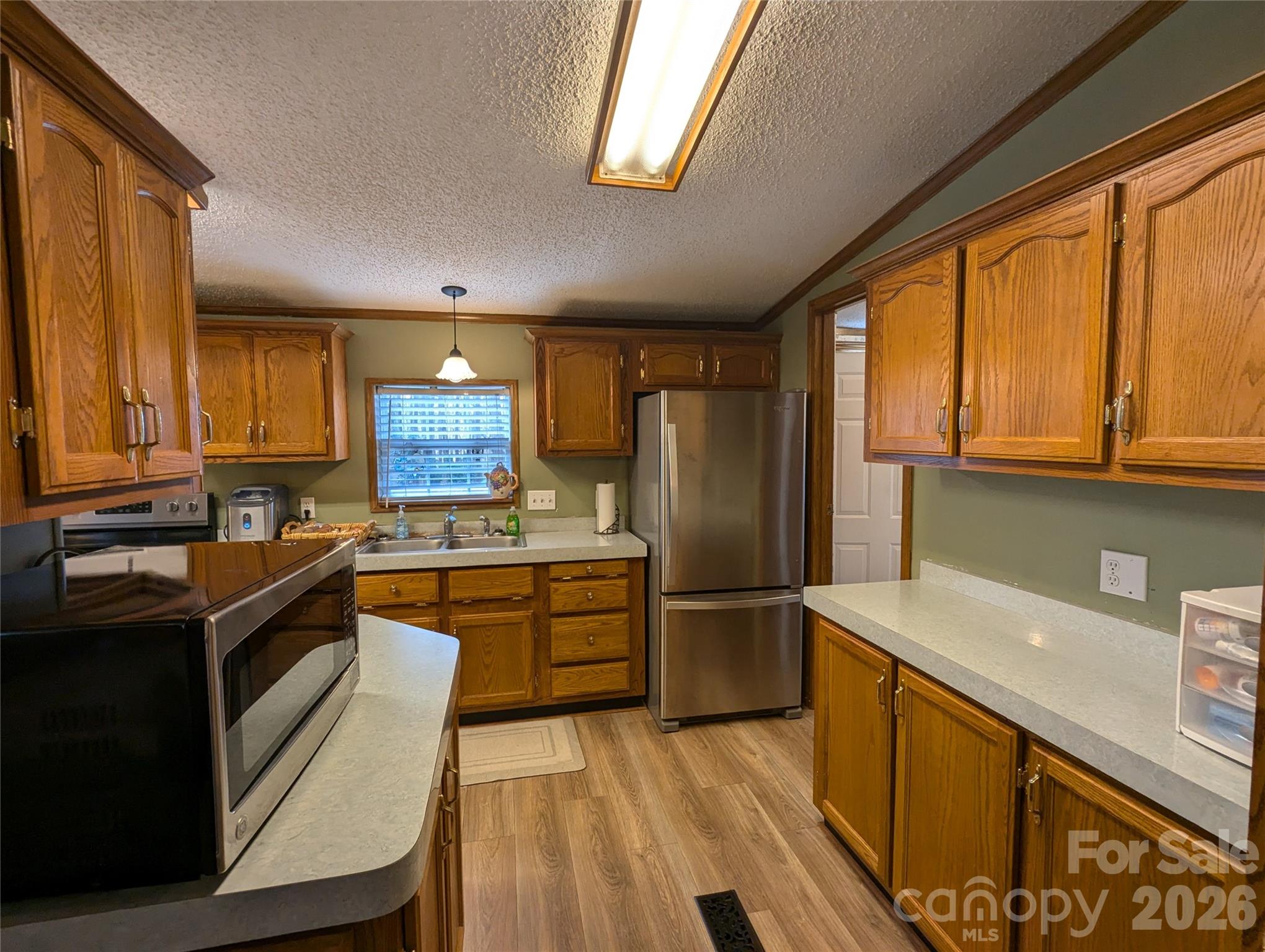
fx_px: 586
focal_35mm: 16
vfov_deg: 78.2
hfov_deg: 94.4
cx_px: 632
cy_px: 476
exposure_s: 1/60
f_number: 2.2
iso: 66
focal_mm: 2.35
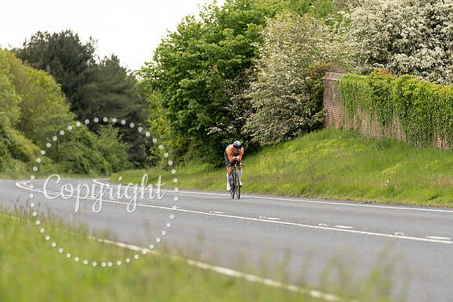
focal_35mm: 200
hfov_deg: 10.3
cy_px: 151
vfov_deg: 6.9
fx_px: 2517
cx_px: 226
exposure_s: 1/1000
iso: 320
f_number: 3.5
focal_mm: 200
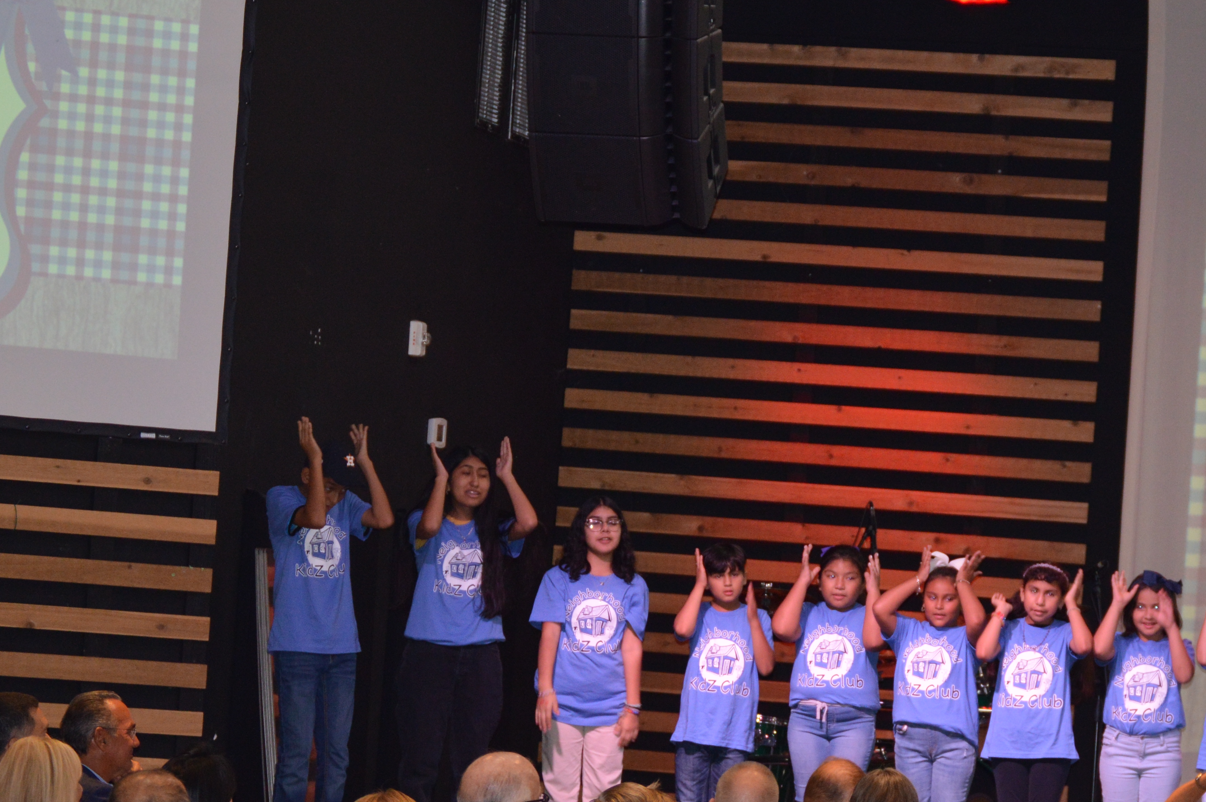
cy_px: 534
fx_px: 4647
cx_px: 859
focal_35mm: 139
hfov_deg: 14.7
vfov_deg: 9.9
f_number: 4
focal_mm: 55
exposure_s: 1/60
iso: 720
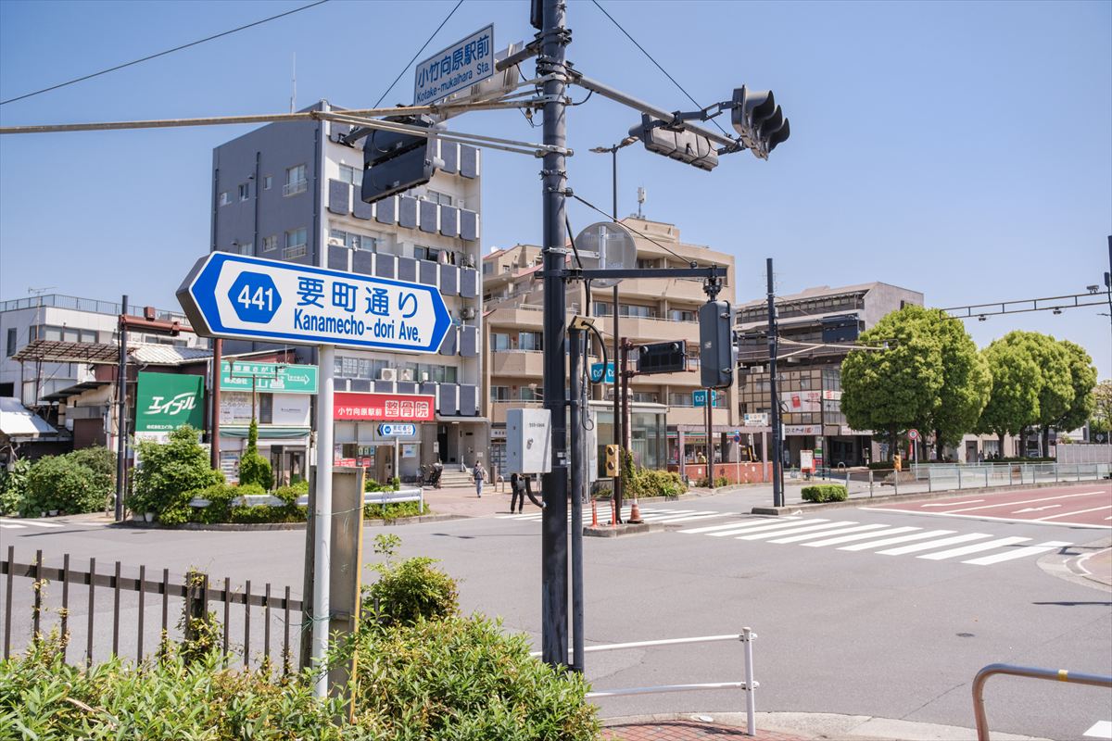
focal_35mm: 27
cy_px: 370
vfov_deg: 47.9
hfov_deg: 67.4
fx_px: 834
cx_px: 556
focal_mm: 18
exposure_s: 1/1250
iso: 100
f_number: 3.6
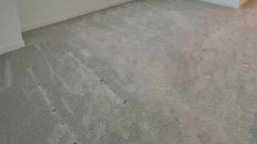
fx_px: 177
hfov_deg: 71.1
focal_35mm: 26
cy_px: -11
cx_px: 156
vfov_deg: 37.7
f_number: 2.2
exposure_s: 1/120
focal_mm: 2.22
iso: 100
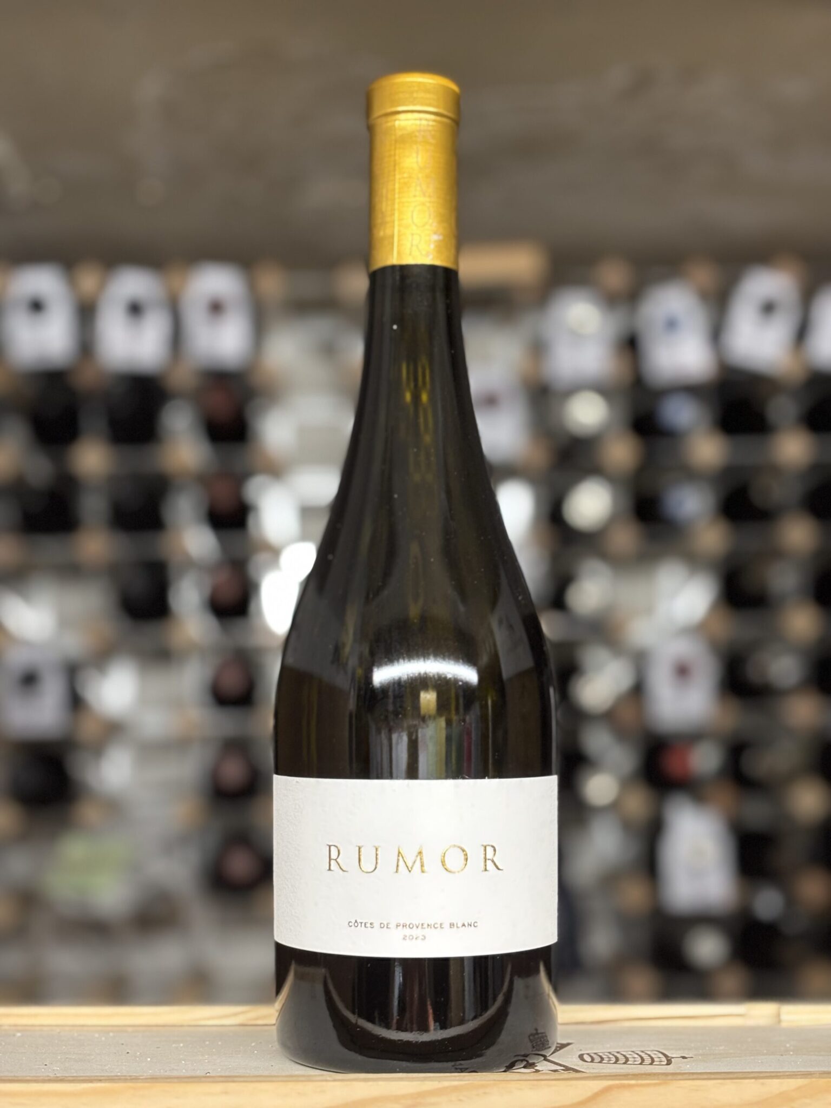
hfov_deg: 28.0
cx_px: 416
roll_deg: +2.0
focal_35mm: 52
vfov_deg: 36.8
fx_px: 1664
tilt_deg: +6.8
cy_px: 554
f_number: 1.6
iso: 160
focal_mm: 5.96
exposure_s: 1/33
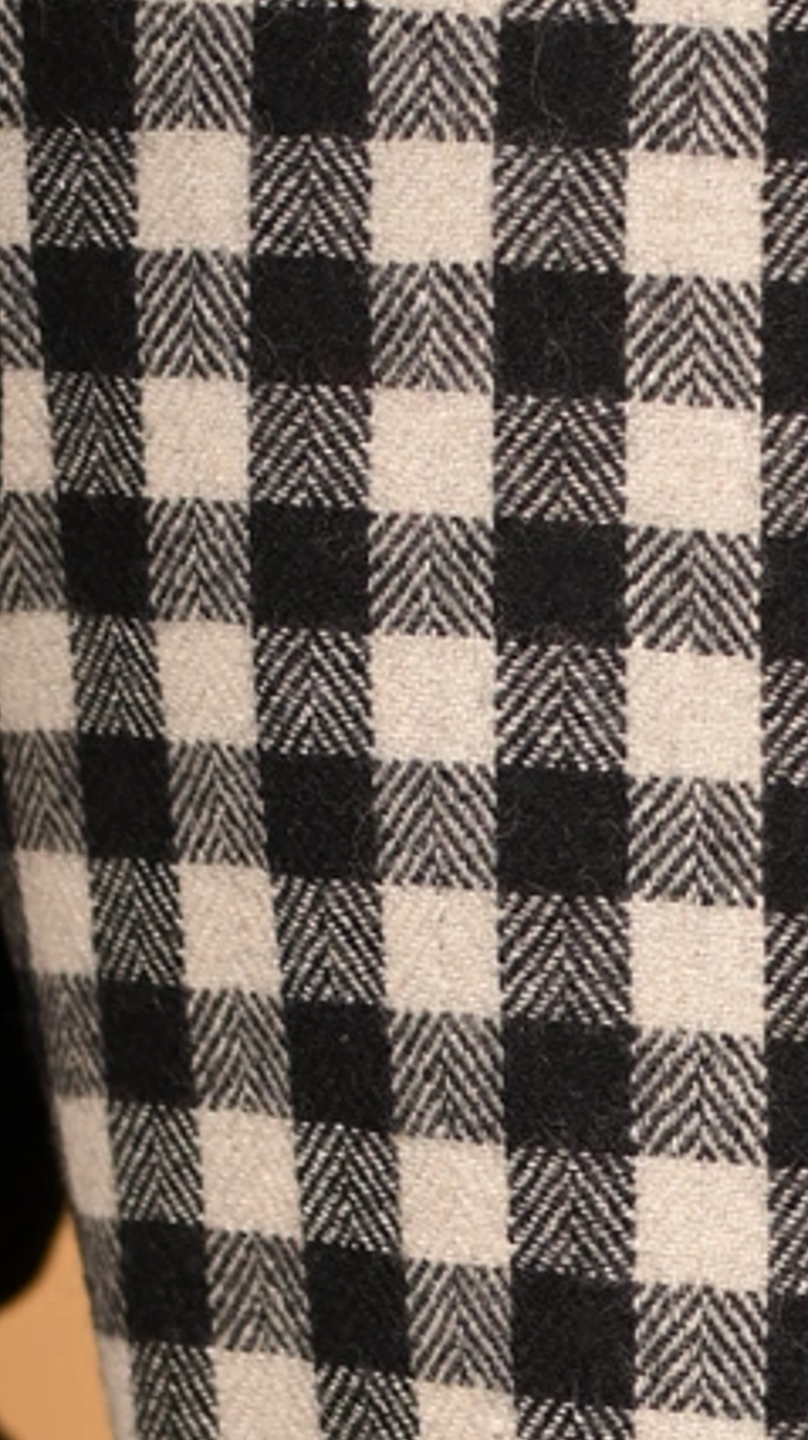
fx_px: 7747
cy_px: 2035
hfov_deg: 5.8
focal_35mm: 203
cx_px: 1646
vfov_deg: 10.3
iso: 200
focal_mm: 50
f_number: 2.2
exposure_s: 1/1250
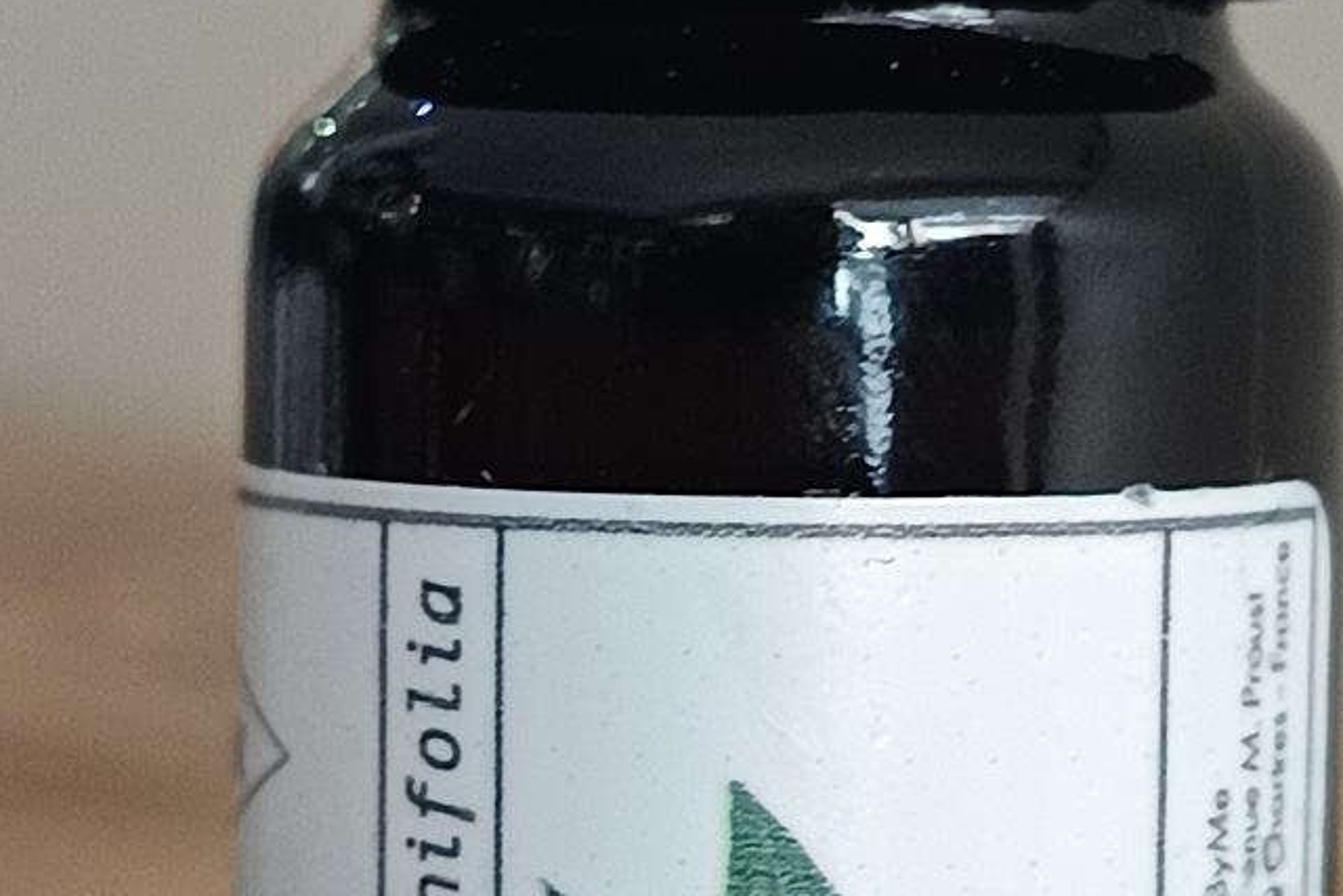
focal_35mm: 78
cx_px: 862
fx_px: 2910
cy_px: 661
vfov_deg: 17.4
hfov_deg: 25.9
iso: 600
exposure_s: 1/50
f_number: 1.7
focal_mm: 5.31
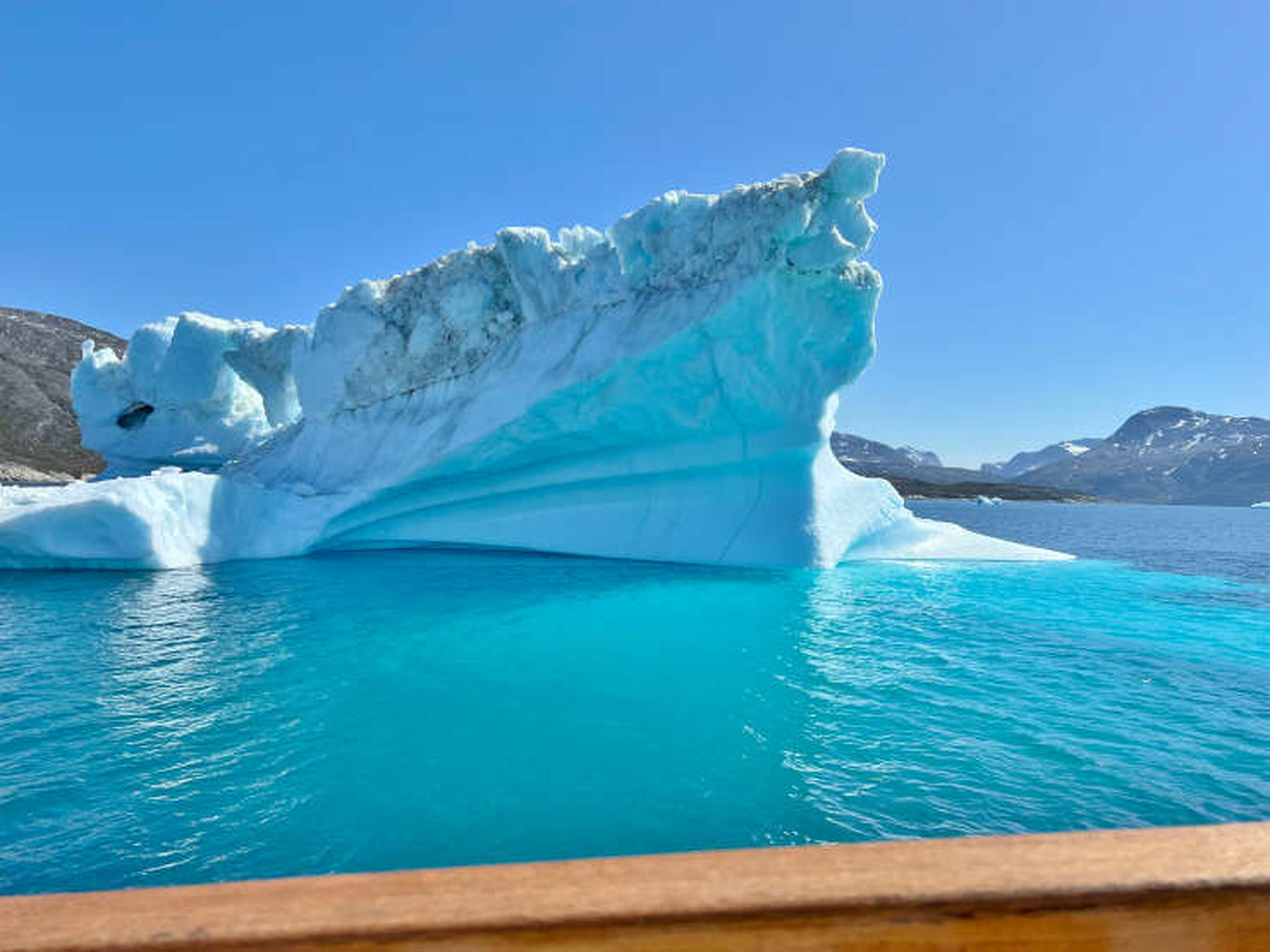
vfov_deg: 53.0
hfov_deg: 67.3
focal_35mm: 26
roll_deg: -1.2
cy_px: 476
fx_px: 954
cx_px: 635
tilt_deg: +1.1
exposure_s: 1/6579
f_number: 1.5
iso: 50
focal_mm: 5.7
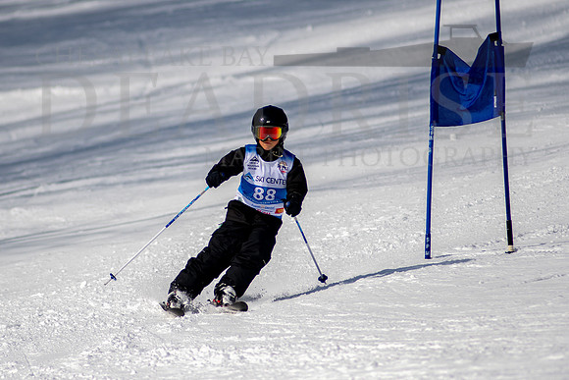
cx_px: 224
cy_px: 201
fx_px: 10428
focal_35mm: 660
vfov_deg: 2.1
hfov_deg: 3.1
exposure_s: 1/8000
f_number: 2.8
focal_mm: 300
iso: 100
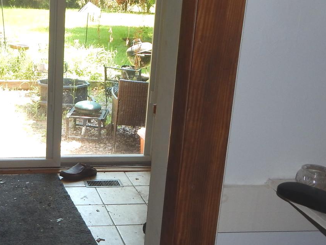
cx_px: 45
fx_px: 499
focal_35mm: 53
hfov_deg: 34.5
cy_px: 120
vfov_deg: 27.5
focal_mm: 4
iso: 125
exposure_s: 1/60
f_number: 3
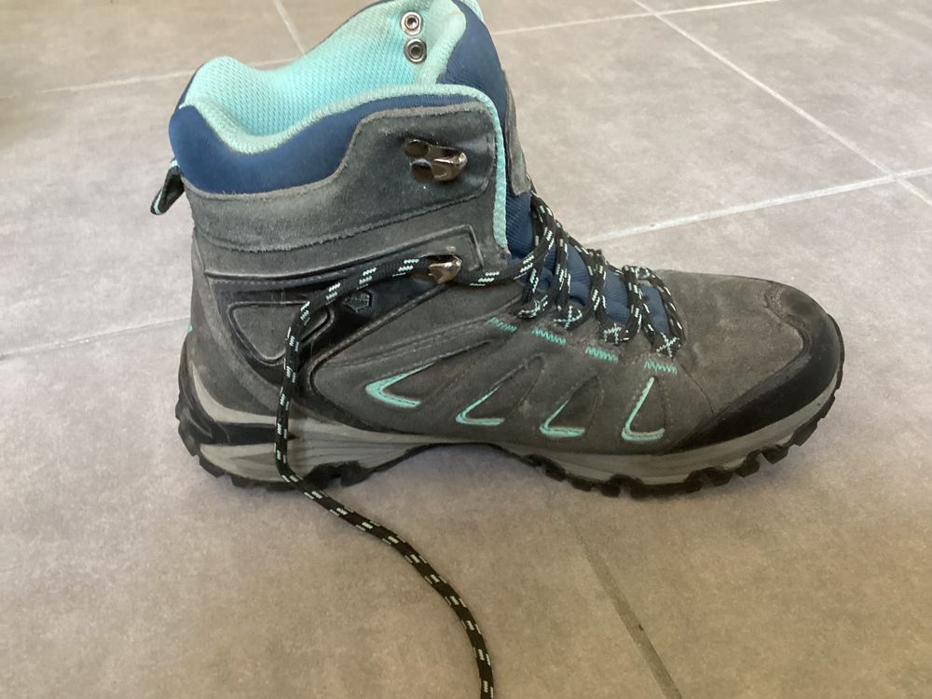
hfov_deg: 58.4
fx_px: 835
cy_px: 350
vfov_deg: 45.4
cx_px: 466
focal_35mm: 31
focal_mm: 3.3
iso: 320
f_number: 2.4
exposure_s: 1/33
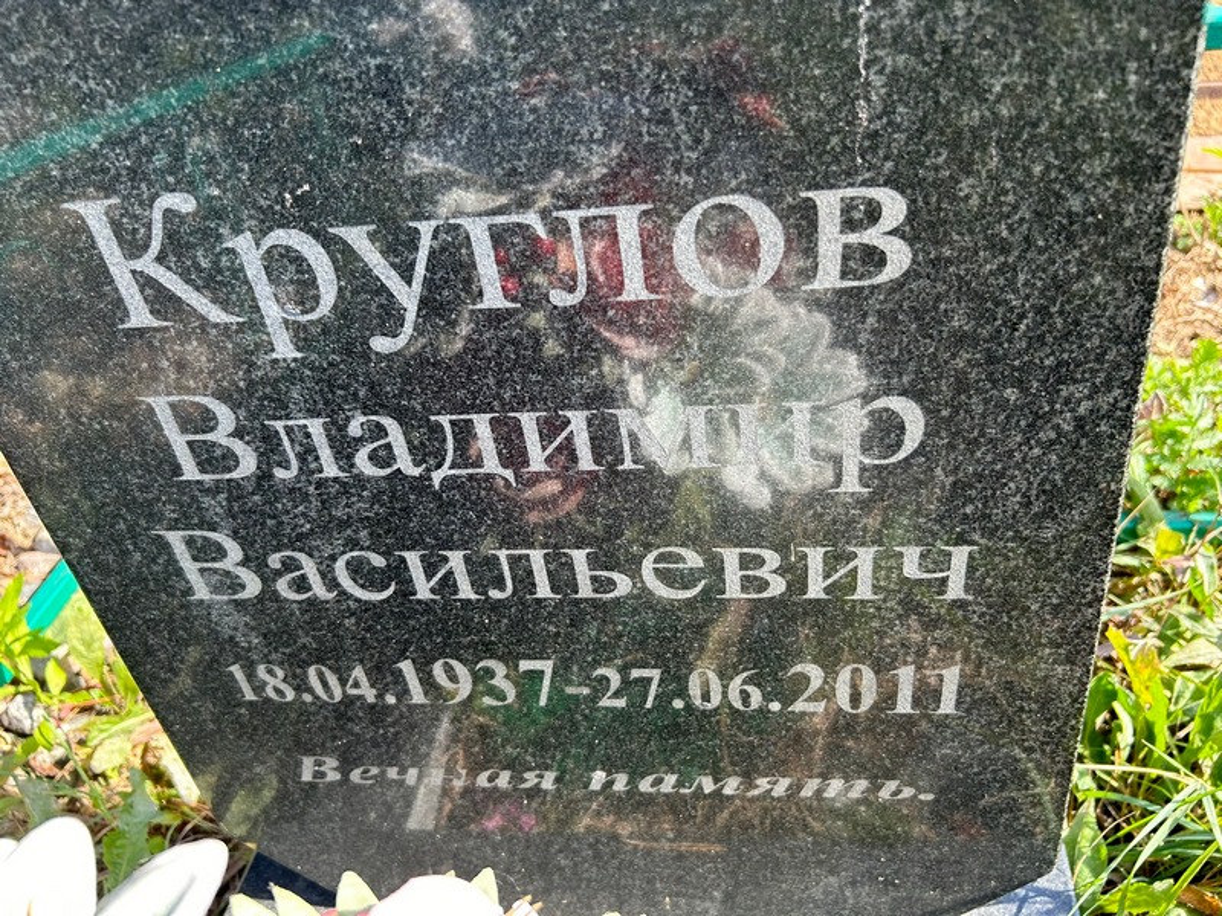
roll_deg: +9.3
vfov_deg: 53.1
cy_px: 458
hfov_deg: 67.3
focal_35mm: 26
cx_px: 611
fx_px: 918
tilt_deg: -41.2
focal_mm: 5.7
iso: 40
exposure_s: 1/270
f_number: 1.5
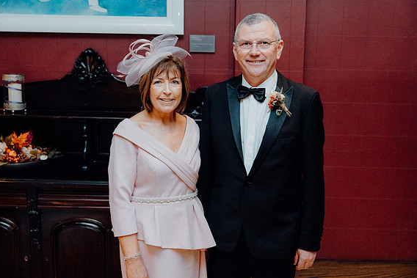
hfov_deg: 41.9
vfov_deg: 28.7
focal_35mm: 47
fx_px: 545
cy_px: 137
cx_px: 209
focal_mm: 46
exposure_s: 1/160
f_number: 3.5
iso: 3200
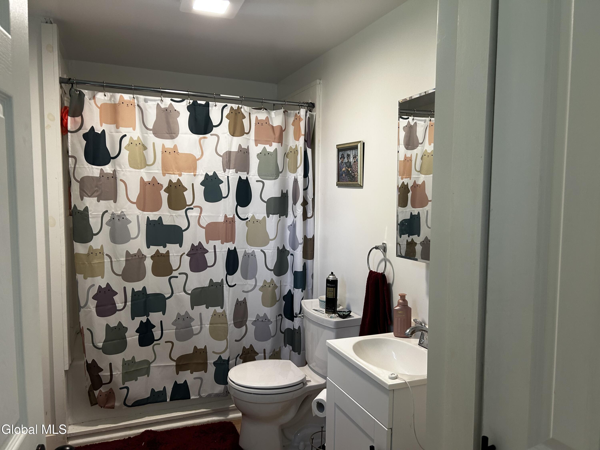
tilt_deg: -4.9
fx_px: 451
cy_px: 225
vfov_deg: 53.1
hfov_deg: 67.3
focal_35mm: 26
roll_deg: -0.2
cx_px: 300
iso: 80
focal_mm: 5.7
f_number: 1.5
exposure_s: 1/60
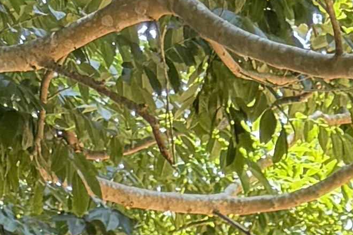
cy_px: 1313
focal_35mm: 216
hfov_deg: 8.6
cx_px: 868
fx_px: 2118
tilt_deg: -11.8
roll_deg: -1.5
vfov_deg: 4.8
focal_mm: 6.76
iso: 80
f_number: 1.78
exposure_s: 1/240
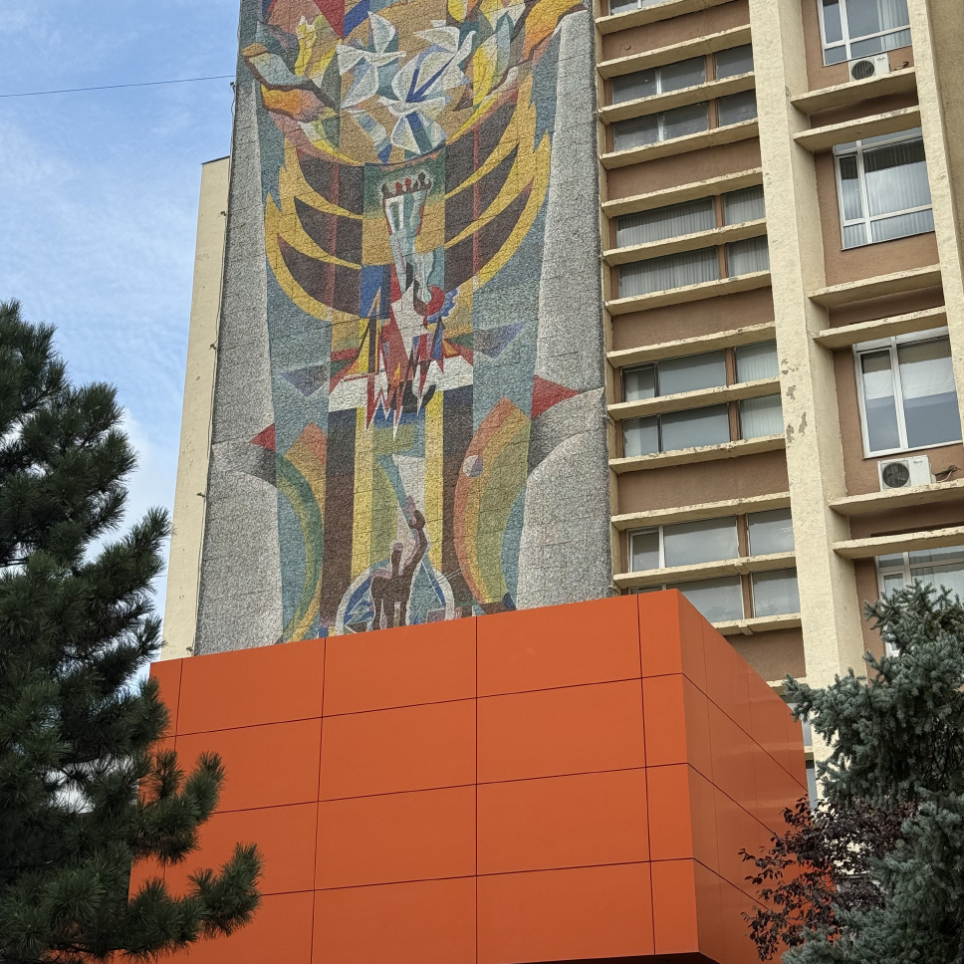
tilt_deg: +26.2
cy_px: 364
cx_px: 481
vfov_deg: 29.9
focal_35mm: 57
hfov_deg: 30.0
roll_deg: +0.1
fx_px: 1796
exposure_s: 1/2415
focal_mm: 6.76
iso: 64
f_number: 1.78
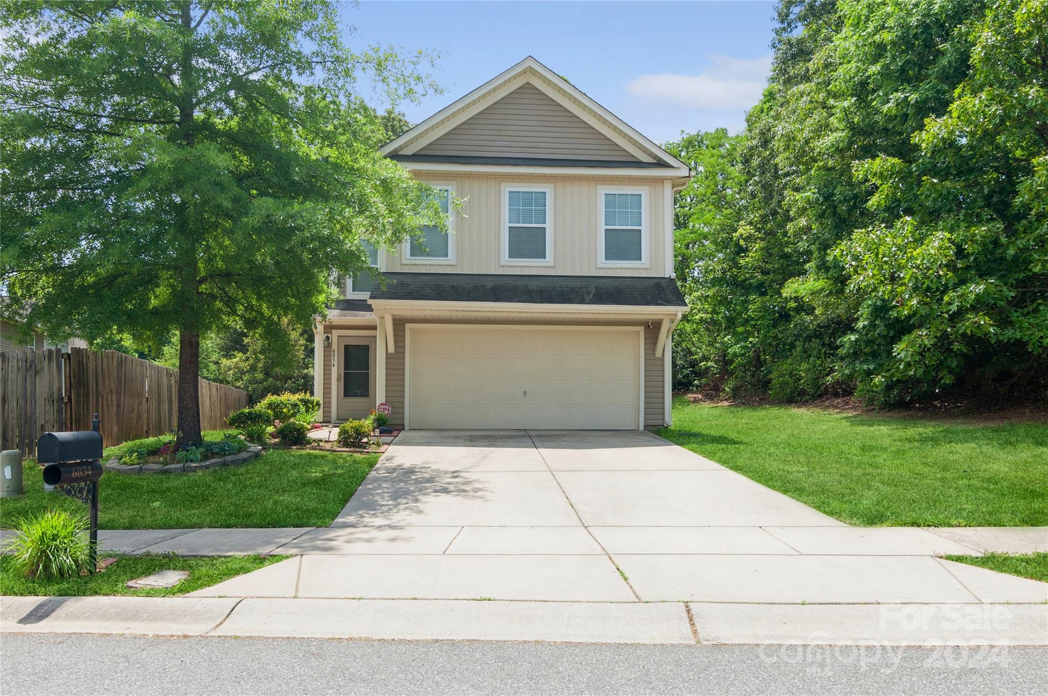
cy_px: 348
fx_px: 698
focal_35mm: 24
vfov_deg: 53.0
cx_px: 524
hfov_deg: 73.8
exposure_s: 1/320
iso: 200
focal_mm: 16
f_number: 9
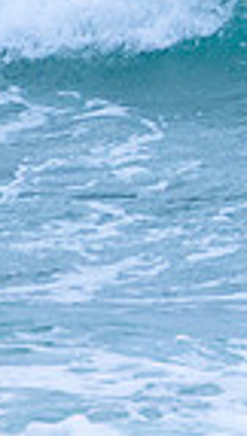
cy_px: 8
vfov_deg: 0.9
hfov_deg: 0.5
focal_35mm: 2334
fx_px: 27033
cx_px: 795
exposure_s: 1/2000
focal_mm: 400
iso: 560
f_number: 5.6
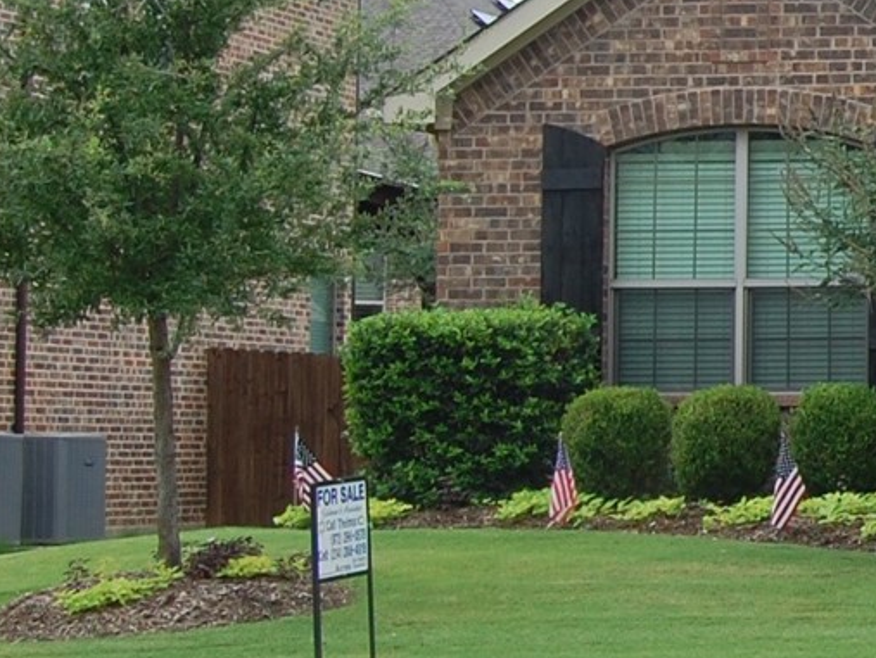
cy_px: 152
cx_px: 1694
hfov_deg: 12.4
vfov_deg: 10.4
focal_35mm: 142
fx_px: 3598
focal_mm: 23
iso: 200
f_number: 8
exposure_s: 1/250
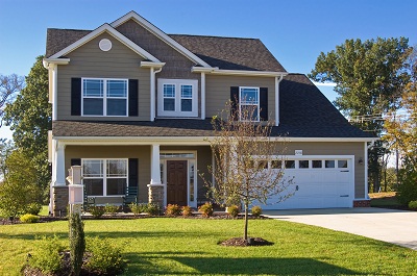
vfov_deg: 28.0
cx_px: 208
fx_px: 555
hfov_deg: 41.2
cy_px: 138
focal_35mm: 48
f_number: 11
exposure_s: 1/80
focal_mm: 32
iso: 200
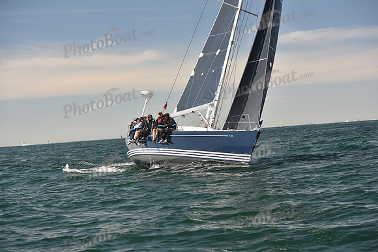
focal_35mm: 80
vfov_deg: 17.1
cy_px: 126
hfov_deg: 25.4
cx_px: 189
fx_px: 840
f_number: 5
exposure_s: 1/640
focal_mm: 80
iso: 250
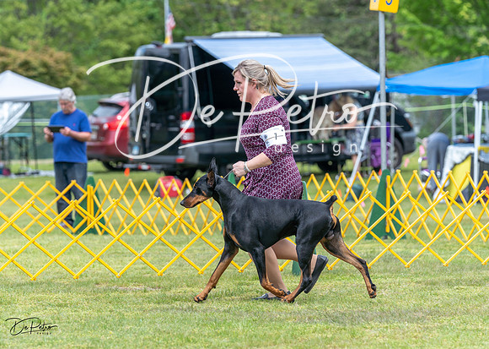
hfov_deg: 9.6
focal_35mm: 209
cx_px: 229
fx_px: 2896
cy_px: 158
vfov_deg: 6.9
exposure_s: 1/800
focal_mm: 168
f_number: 4.5
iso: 125
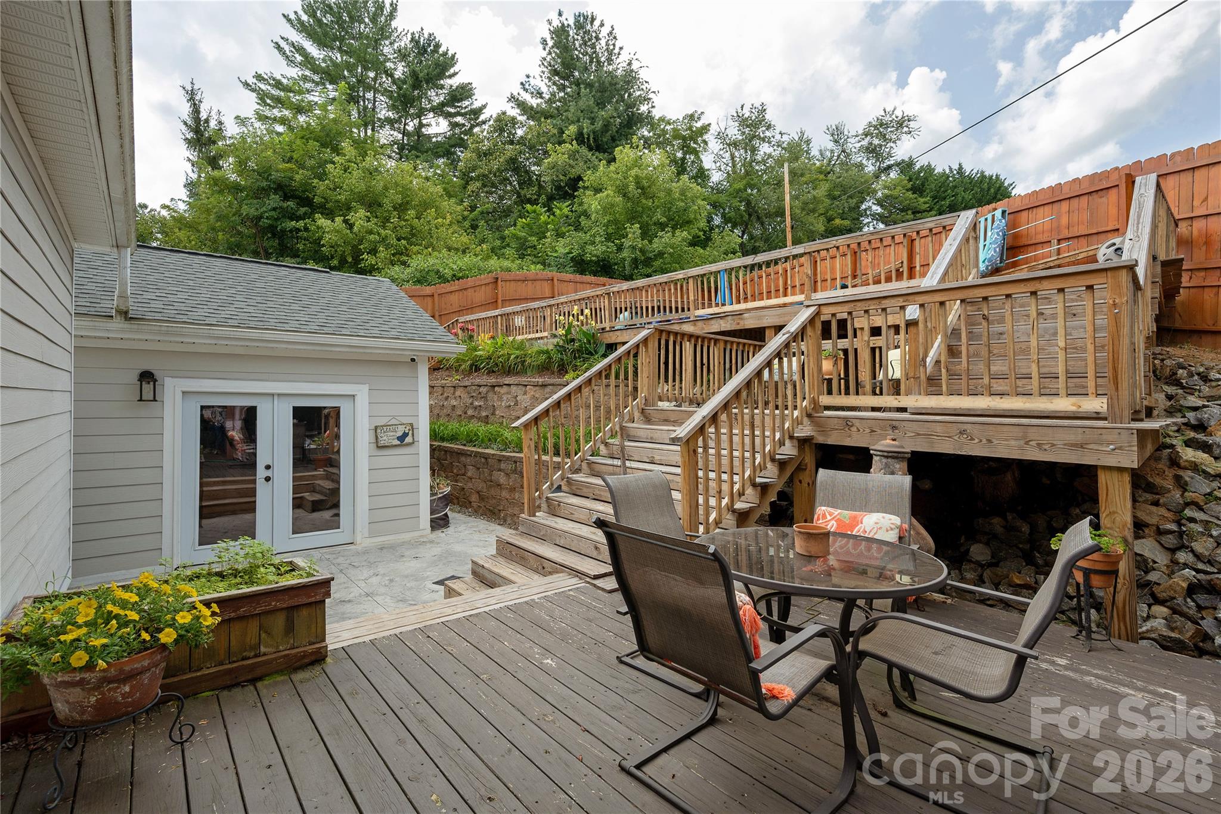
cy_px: 407
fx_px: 475
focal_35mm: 14
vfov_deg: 81.2
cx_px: 610
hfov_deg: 104.3
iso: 320
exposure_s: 1/400
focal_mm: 14
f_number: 7.1
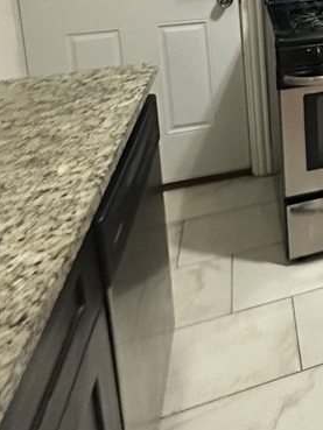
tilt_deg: -8.5
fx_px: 510
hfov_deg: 28.2
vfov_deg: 38.6
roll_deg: +0.0
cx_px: 431
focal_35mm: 41
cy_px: -33
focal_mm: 2.22
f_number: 2.2
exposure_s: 1/60
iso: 1000
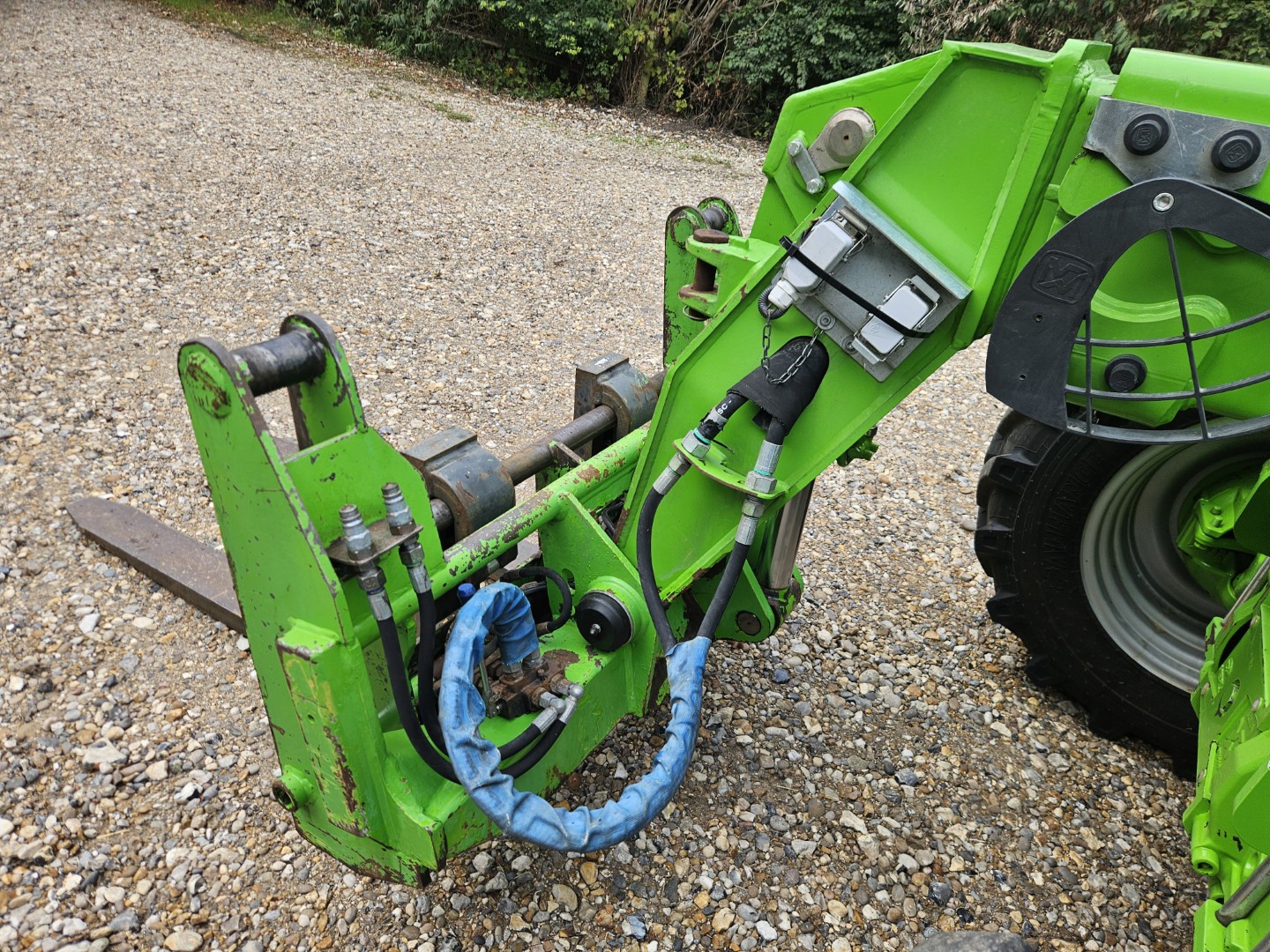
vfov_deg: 58.9
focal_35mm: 23
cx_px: 635
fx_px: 844
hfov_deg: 73.9
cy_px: 476
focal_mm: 5.4
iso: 25
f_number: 1.8
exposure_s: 1/387
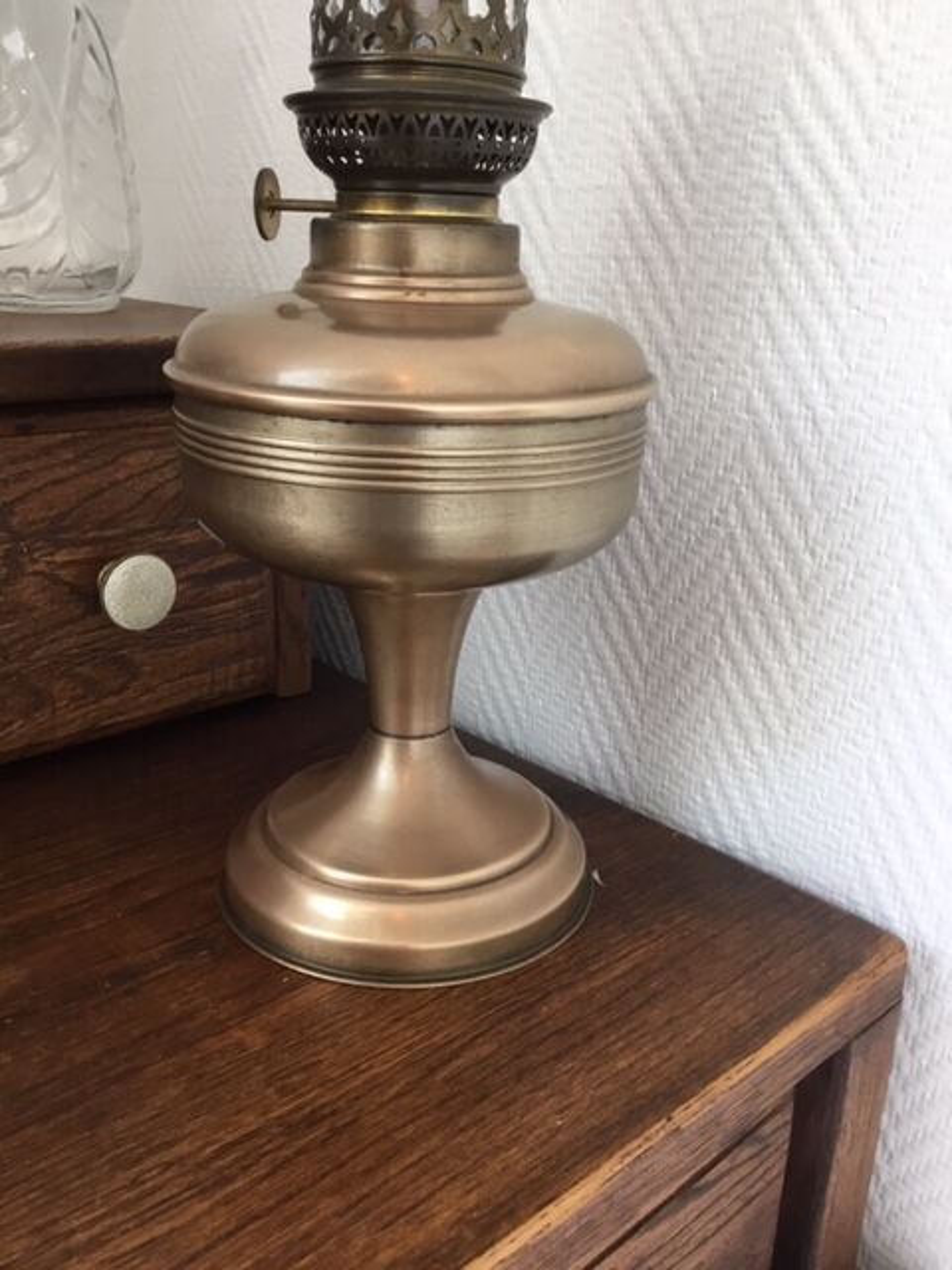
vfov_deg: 58.4
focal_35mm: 31
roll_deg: -0.6
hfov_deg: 45.4
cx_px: 476
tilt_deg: -19.9
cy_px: 635
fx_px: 1137
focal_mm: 3.3
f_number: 2.4
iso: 80
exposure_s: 1/33
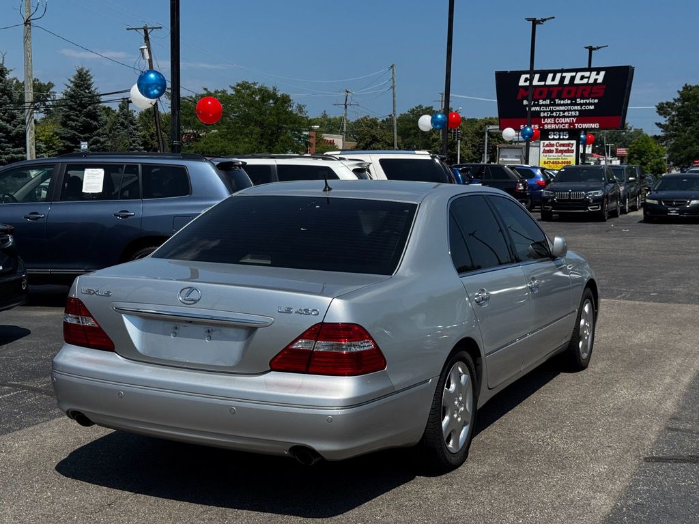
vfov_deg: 30.3
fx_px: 969
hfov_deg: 39.7
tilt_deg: -5.5
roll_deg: -0.9
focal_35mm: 48
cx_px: 350
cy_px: 262
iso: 80
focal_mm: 6.76
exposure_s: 1/5848
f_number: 1.78
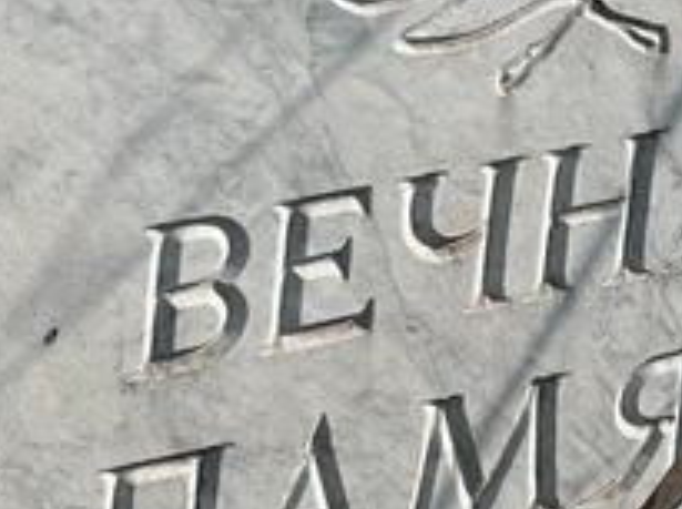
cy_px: -343
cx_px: 406
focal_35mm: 301
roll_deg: -5.8
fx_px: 5920
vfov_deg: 4.9
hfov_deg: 6.6
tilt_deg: -27.9
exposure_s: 1/717
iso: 32
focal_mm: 9
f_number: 2.8
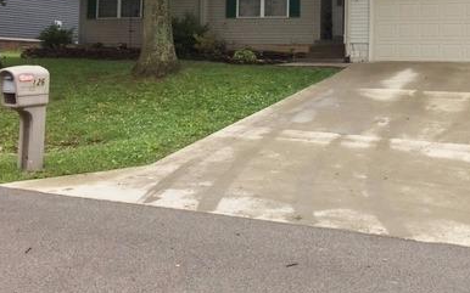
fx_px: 653
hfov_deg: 38.9
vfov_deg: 24.5
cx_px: 331
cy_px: 24
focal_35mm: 51
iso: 25
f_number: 2.2
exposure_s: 1/356
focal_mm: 4.15
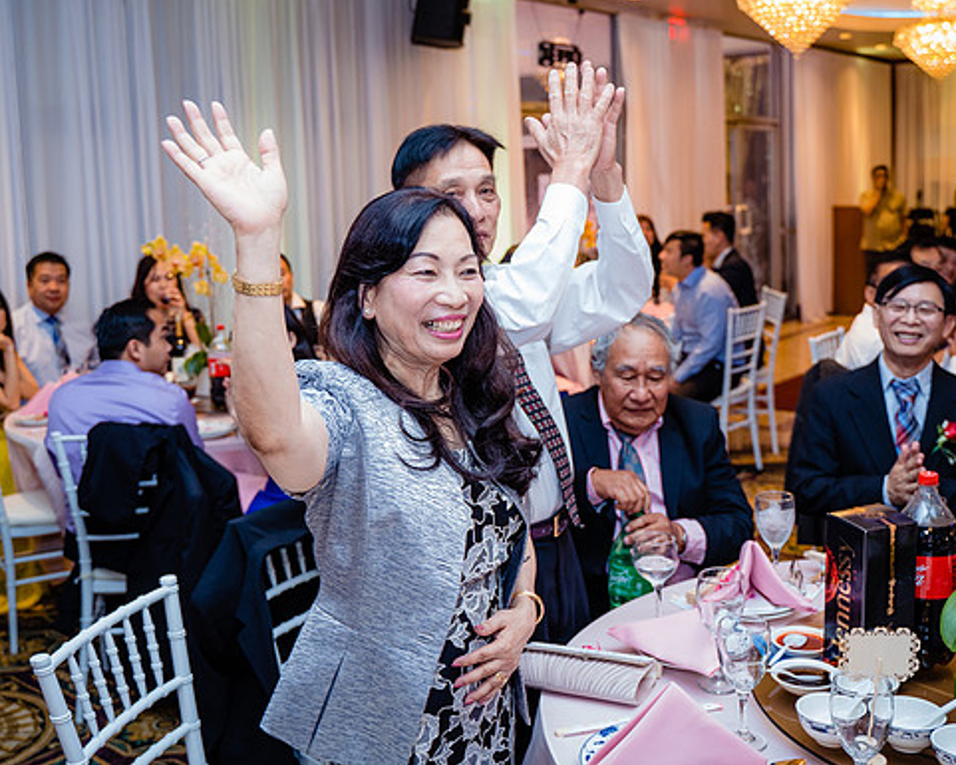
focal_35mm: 38
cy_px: 335
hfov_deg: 47.9
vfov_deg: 39.1
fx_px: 1075
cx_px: 444
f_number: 3.2
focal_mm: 28
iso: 1600
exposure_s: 1/125
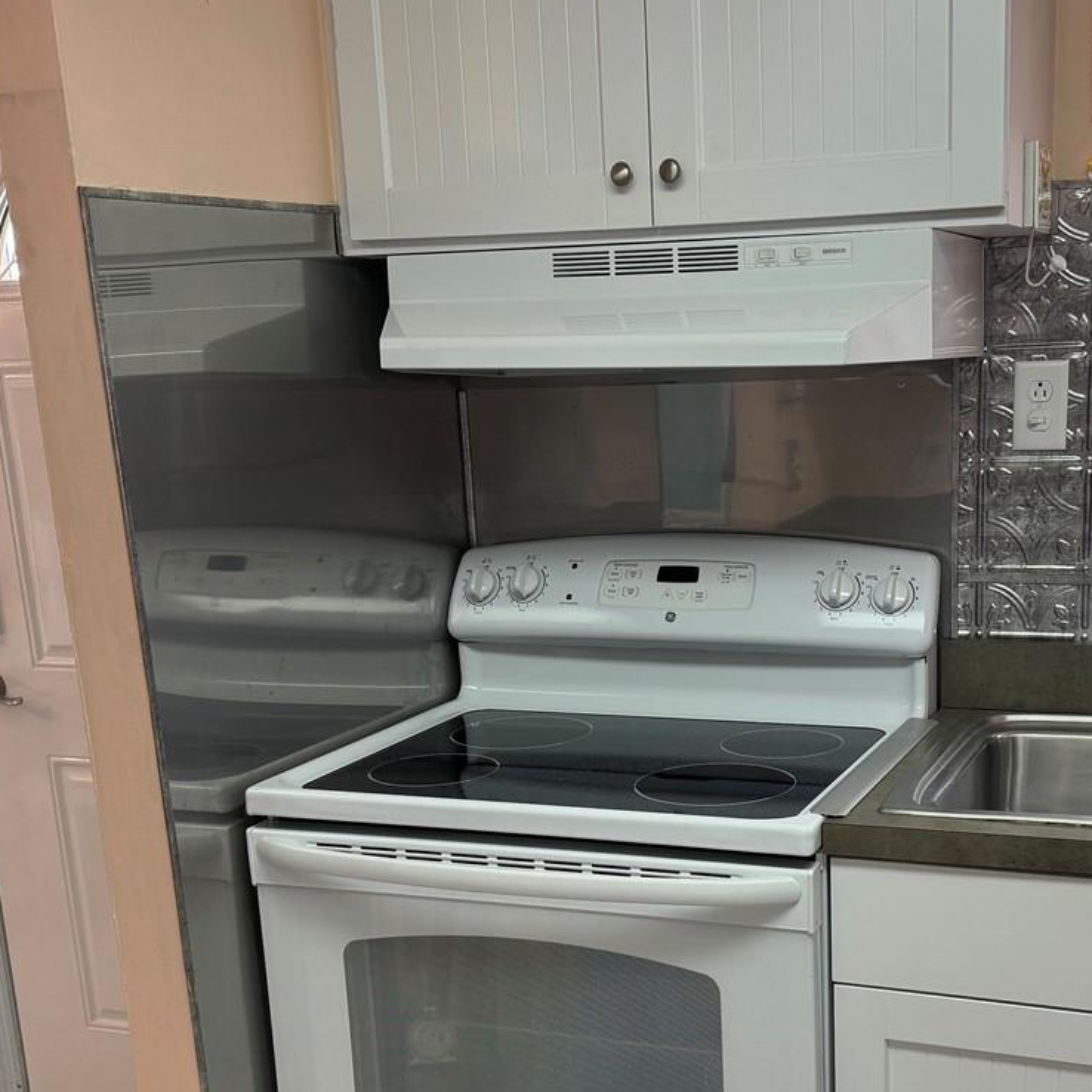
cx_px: 719
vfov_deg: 36.2
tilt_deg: -15.0
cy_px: 778
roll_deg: +2.3
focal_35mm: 46
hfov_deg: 36.5
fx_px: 1642
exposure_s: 1/120
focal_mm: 6.86
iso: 125
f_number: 1.78
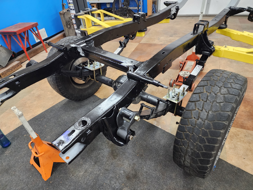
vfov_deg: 58.9
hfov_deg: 73.9
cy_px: 95
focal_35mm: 23
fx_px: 168
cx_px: 126
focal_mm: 6.4
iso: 640
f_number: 1.8
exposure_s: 1/120
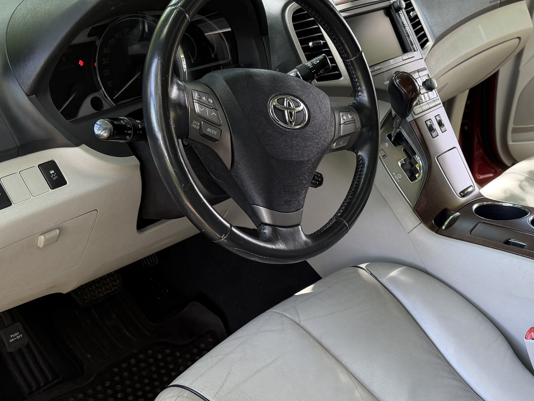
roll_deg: -7.0
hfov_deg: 40.3
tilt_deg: -30.9
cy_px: 231
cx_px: 388
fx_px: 710
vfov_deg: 31.5
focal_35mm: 46
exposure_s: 1/121
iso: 100
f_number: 1.78
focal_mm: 6.76
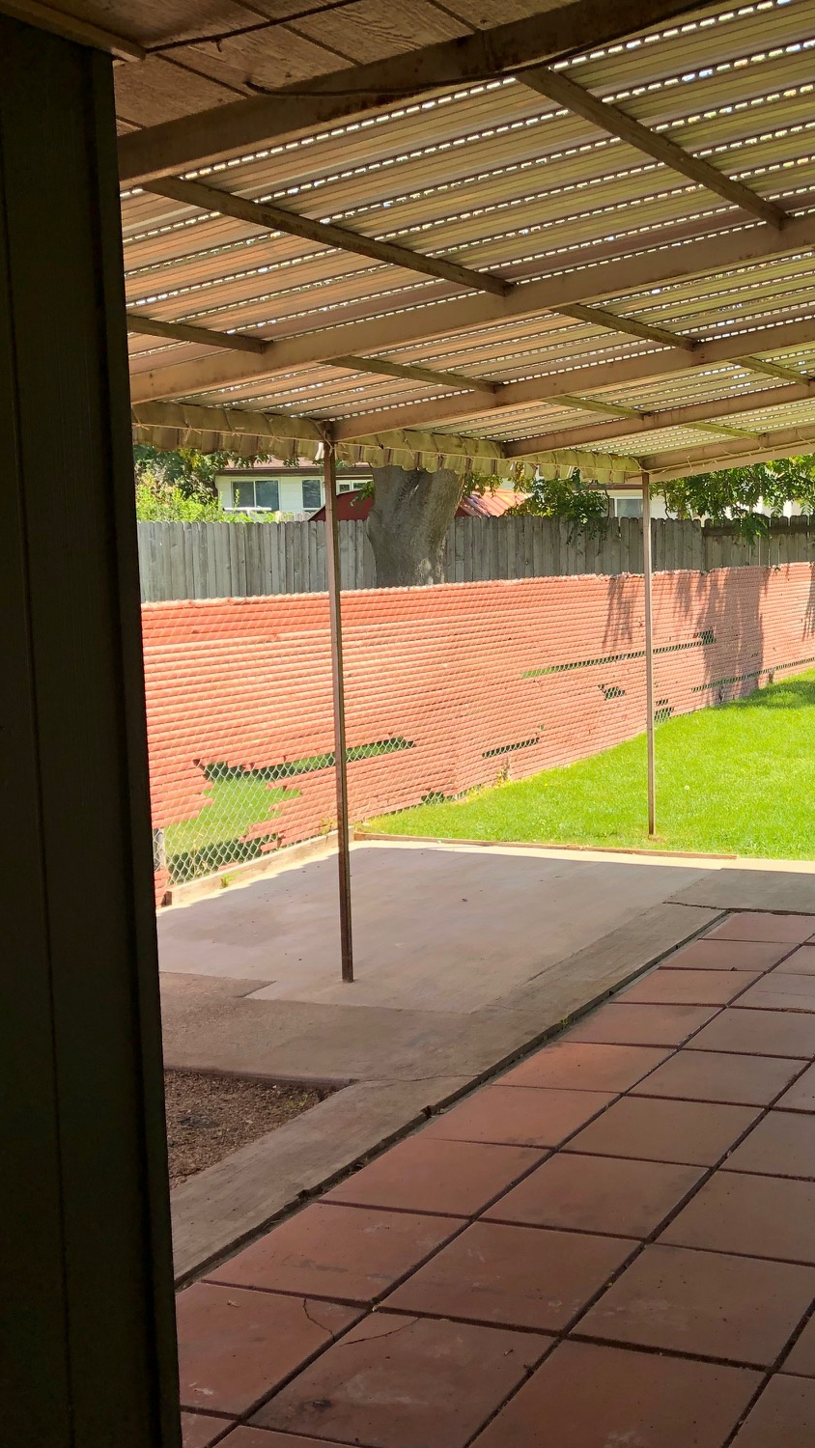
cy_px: 729
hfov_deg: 27.7
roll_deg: +1.2
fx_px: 1575
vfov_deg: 49.4
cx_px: 773
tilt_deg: -6.5
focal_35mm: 41
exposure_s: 1/476
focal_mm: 3.99
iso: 20
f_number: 1.8
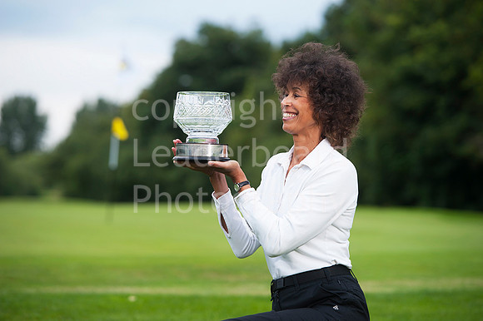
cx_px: 242
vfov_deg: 9.1
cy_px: 160
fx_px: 2011
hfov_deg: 13.7
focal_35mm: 150
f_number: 4
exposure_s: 1/250
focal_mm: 150
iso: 250
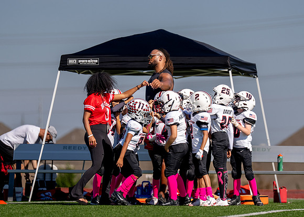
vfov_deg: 4.6
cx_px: 193
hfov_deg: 6.4
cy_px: 136
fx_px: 2718
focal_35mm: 315
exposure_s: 1/5000
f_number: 2.8
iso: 200
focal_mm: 200
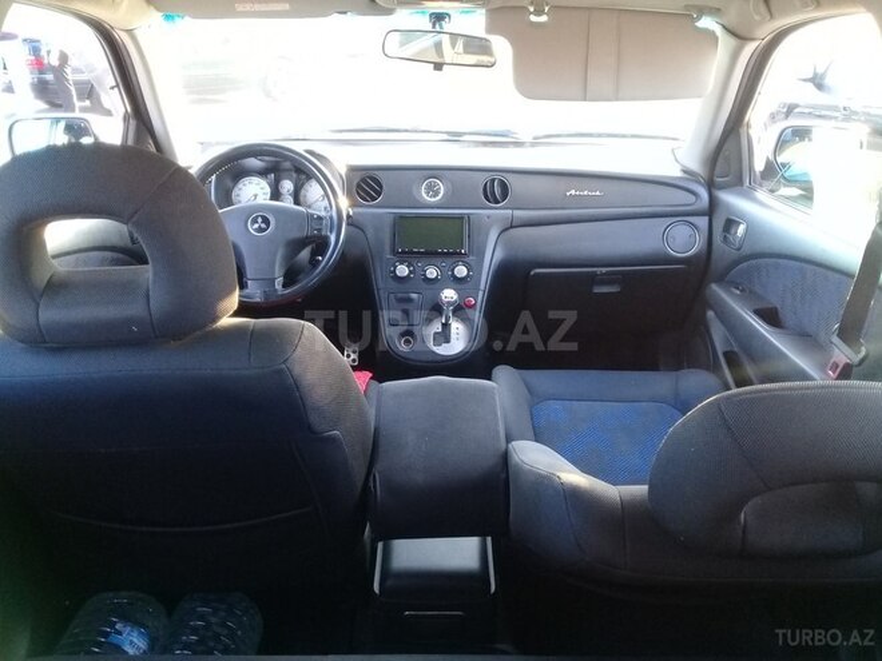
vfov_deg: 45.4
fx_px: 790
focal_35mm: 31
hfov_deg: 58.4
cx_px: 441
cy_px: 330
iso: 125
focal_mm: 3.3
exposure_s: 1/33
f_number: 2.2
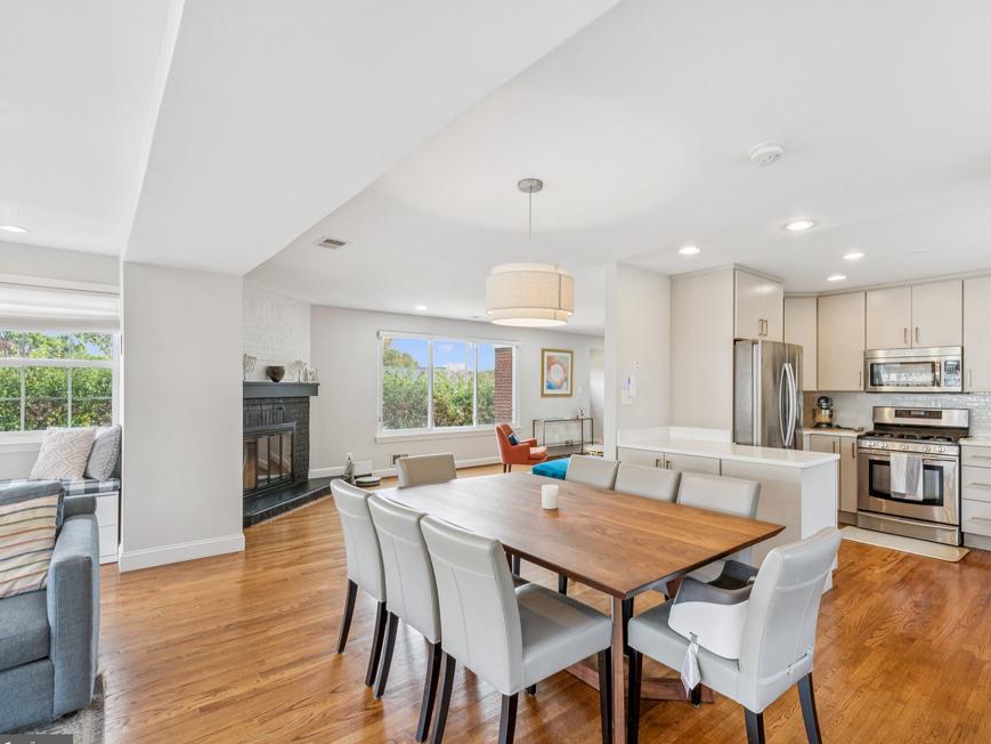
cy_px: 386
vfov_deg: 74.7
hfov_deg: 90.9
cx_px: 530
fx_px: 487
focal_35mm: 17
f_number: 9
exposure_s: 1/13
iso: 250
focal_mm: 10
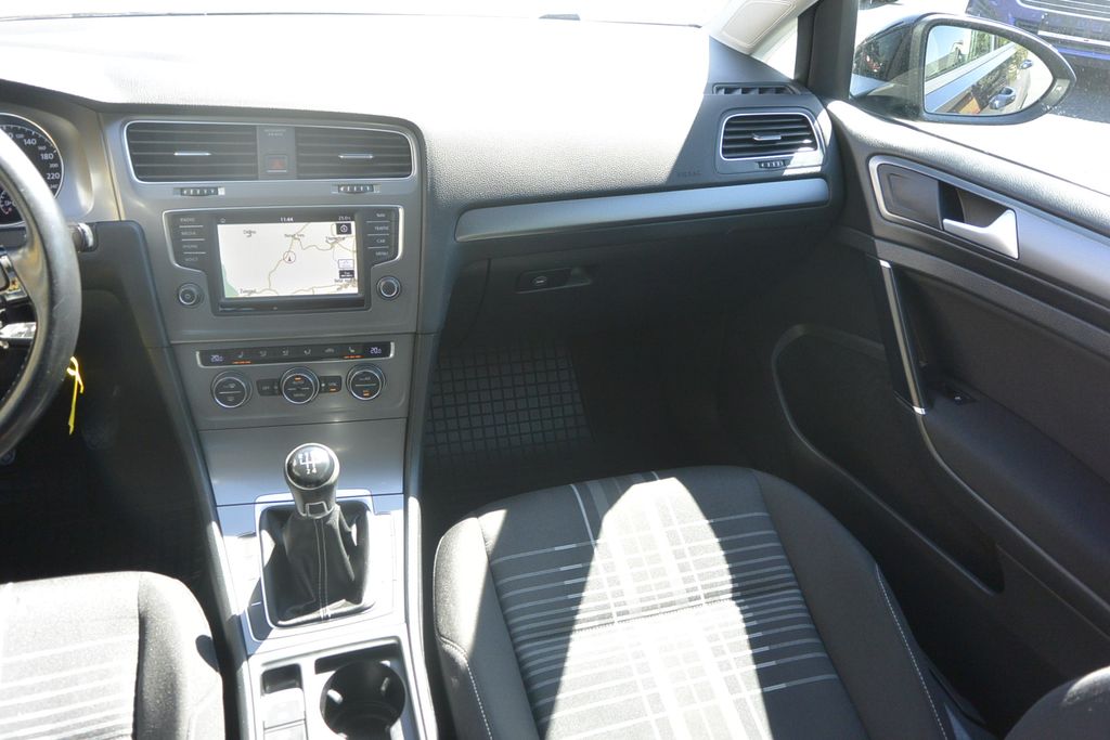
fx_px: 833
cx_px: 555
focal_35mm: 27
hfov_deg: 67.4
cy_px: 370
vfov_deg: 47.9
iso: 200
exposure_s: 1/125
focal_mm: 10
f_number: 3.5
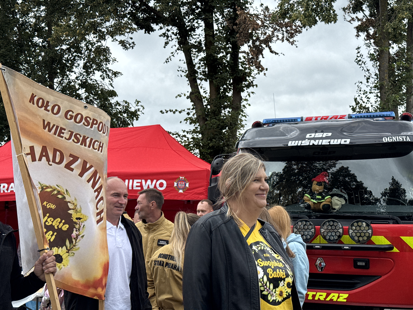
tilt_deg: +6.5
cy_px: 155
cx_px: 206
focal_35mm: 48
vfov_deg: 30.3
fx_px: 573
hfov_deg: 39.7
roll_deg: -1.5
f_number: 1.78
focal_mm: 6.76
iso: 64
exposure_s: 1/1524
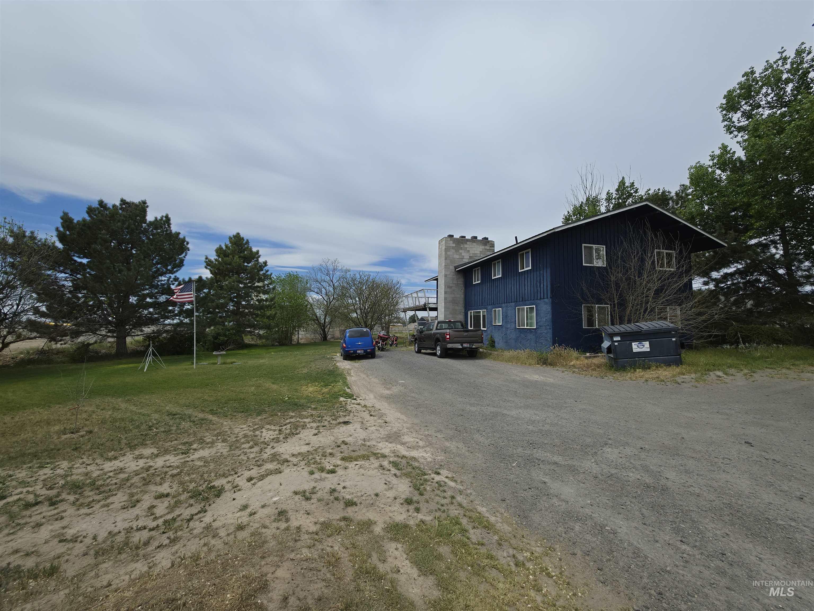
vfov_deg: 89.9
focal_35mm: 13
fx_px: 306
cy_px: 306
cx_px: 407
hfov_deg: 106.2
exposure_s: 1/1563
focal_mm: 2.2
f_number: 1.9
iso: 16
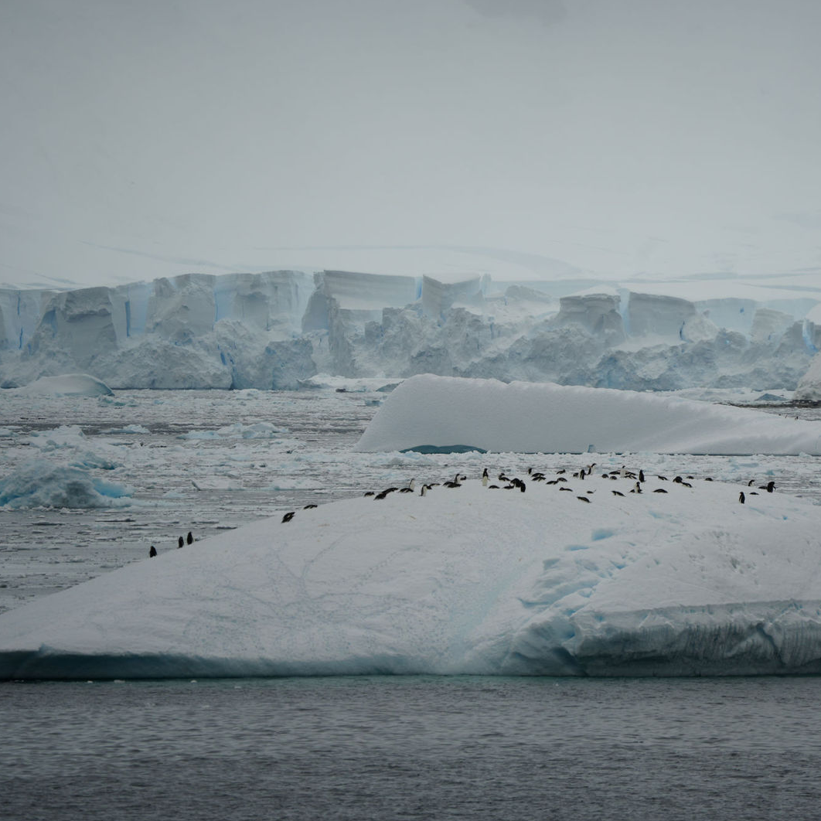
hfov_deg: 3.4
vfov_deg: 3.4
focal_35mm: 512
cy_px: 410
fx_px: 13739
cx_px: 553
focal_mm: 400
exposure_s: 1/500
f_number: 6.3
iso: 125
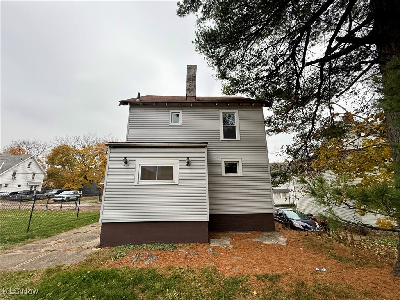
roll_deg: +1.1
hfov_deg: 102.1
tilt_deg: +13.9
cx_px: 200
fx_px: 162
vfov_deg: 85.7
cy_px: 150
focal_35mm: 14
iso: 64
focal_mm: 2.22
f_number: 2.2
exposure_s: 1/328
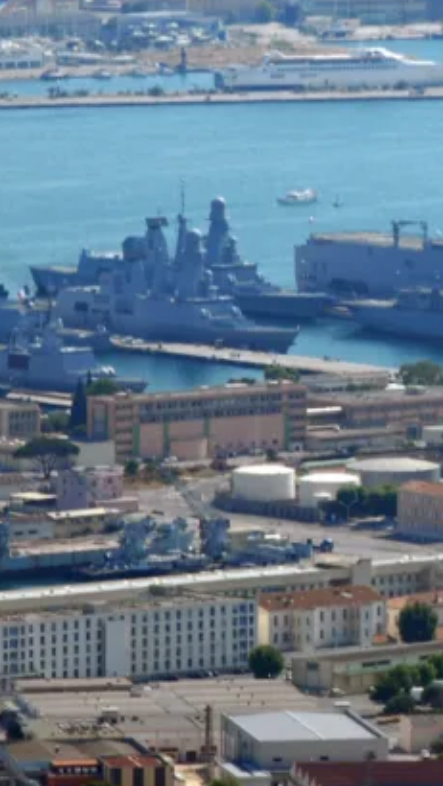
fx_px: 12688
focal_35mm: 608
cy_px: 260
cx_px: 508
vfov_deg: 3.5
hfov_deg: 2.0
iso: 100
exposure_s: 1/250
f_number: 9
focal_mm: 155
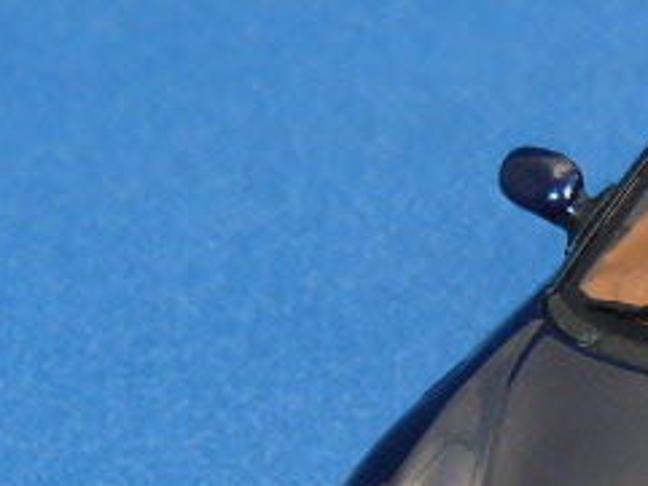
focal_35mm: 324
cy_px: 408
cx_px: 834
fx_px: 6068
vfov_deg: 4.6
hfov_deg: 6.1
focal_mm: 12.4
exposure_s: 1/40
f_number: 4
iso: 100
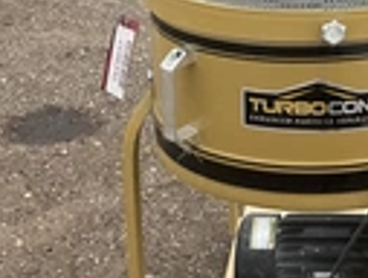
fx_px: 970
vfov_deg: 15.0
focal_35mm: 91
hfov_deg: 20.9
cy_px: -148
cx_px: 351
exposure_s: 1/1912
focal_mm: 3
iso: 25
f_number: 1.8
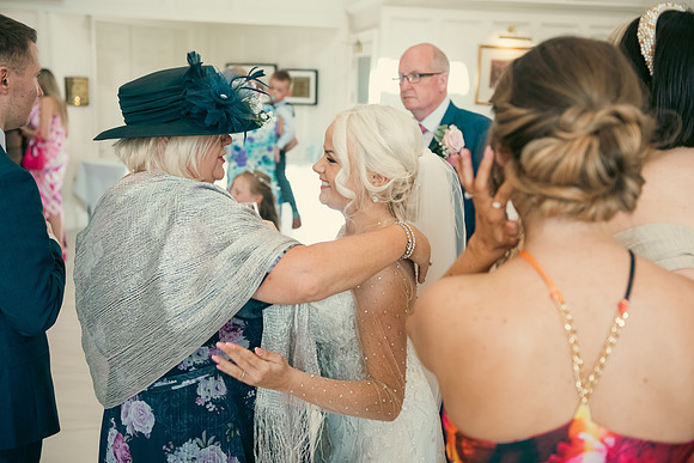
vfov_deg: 31.9
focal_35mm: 42
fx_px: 810
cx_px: 347
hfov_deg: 46.4
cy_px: 232
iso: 800
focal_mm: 42
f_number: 3.5
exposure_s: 1/160
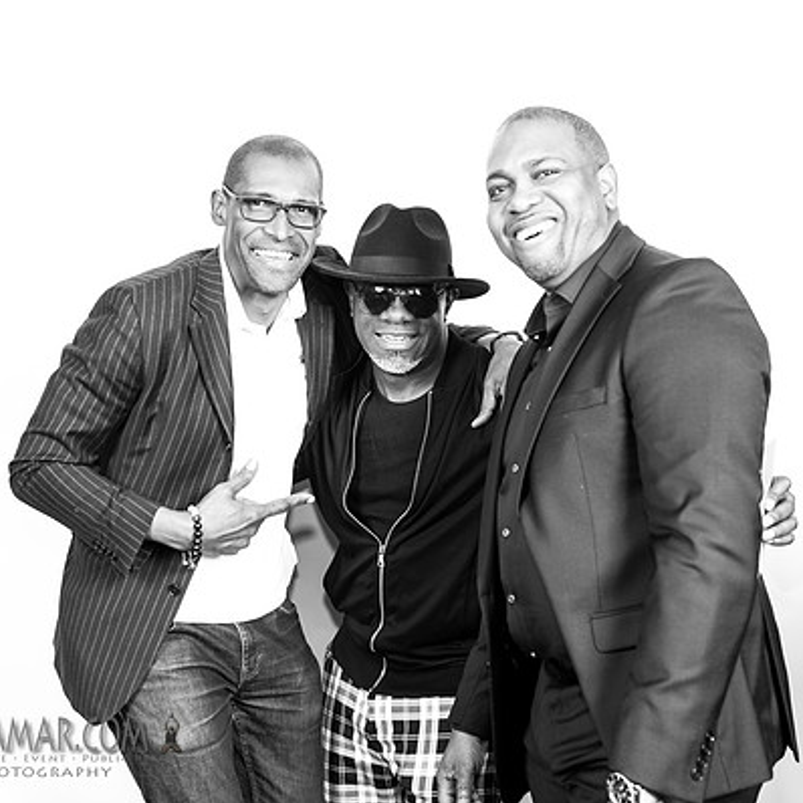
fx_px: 1417
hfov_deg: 31.6
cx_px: 426
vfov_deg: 31.6
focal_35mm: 54
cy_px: 404
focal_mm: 42
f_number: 4
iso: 500
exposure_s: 1/200
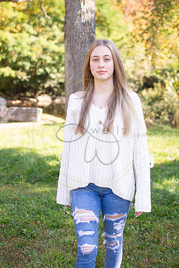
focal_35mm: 52
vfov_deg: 38.2
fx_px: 388
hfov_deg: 26.0
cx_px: 90
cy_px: 134
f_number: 2.8
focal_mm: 35
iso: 100
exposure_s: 1/250
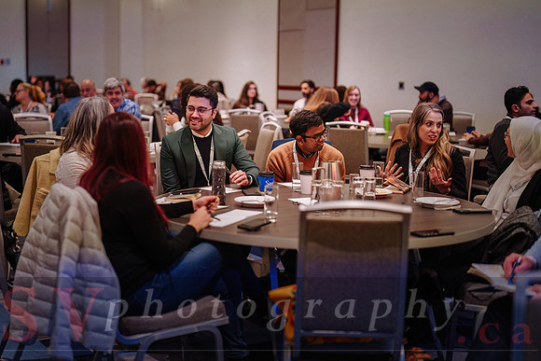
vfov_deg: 24.4
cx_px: 240
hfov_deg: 35.8
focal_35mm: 56
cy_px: 160
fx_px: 836
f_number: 1.4
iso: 2500
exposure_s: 1/500
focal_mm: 50
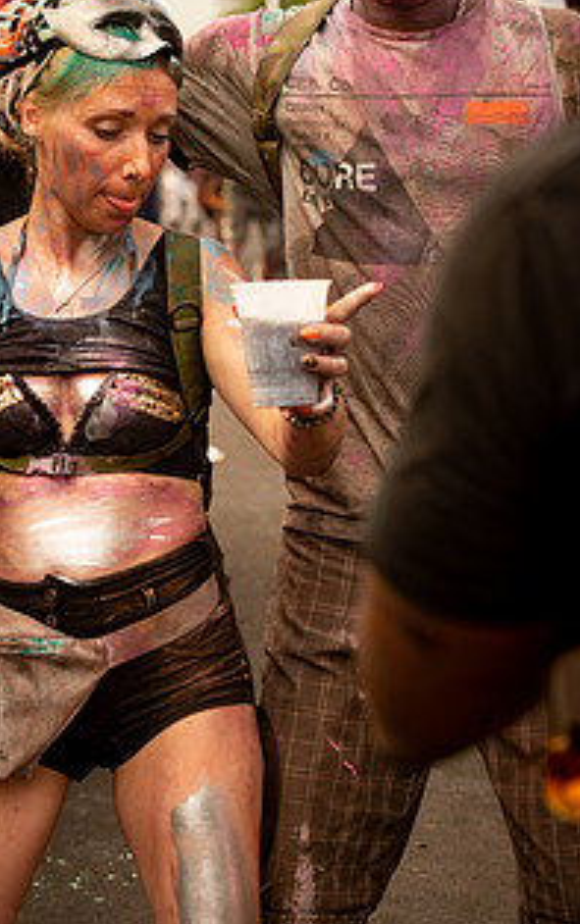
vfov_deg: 20.3
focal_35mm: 102
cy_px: 365
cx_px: 178
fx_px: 2573
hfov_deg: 12.8
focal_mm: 70
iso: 280
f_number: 5
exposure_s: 1/320
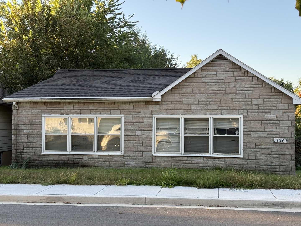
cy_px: 113
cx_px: 150
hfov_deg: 39.7
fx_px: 417
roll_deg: +1.9
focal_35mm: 48
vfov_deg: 30.3
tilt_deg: -0.4
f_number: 1.78
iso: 64
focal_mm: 6.76
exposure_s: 1/375
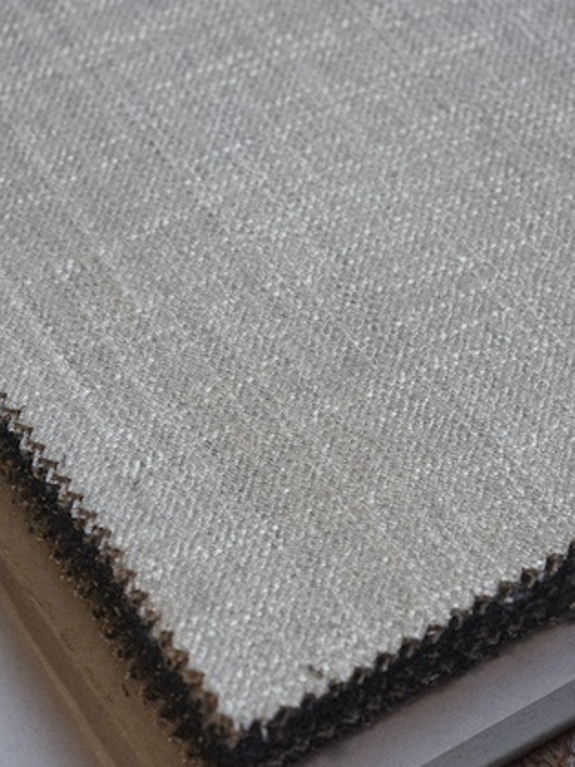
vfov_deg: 16.4
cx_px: 288
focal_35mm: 120
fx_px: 2658
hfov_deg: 12.3
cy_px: 381
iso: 6400
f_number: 8
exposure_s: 1/125
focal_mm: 55
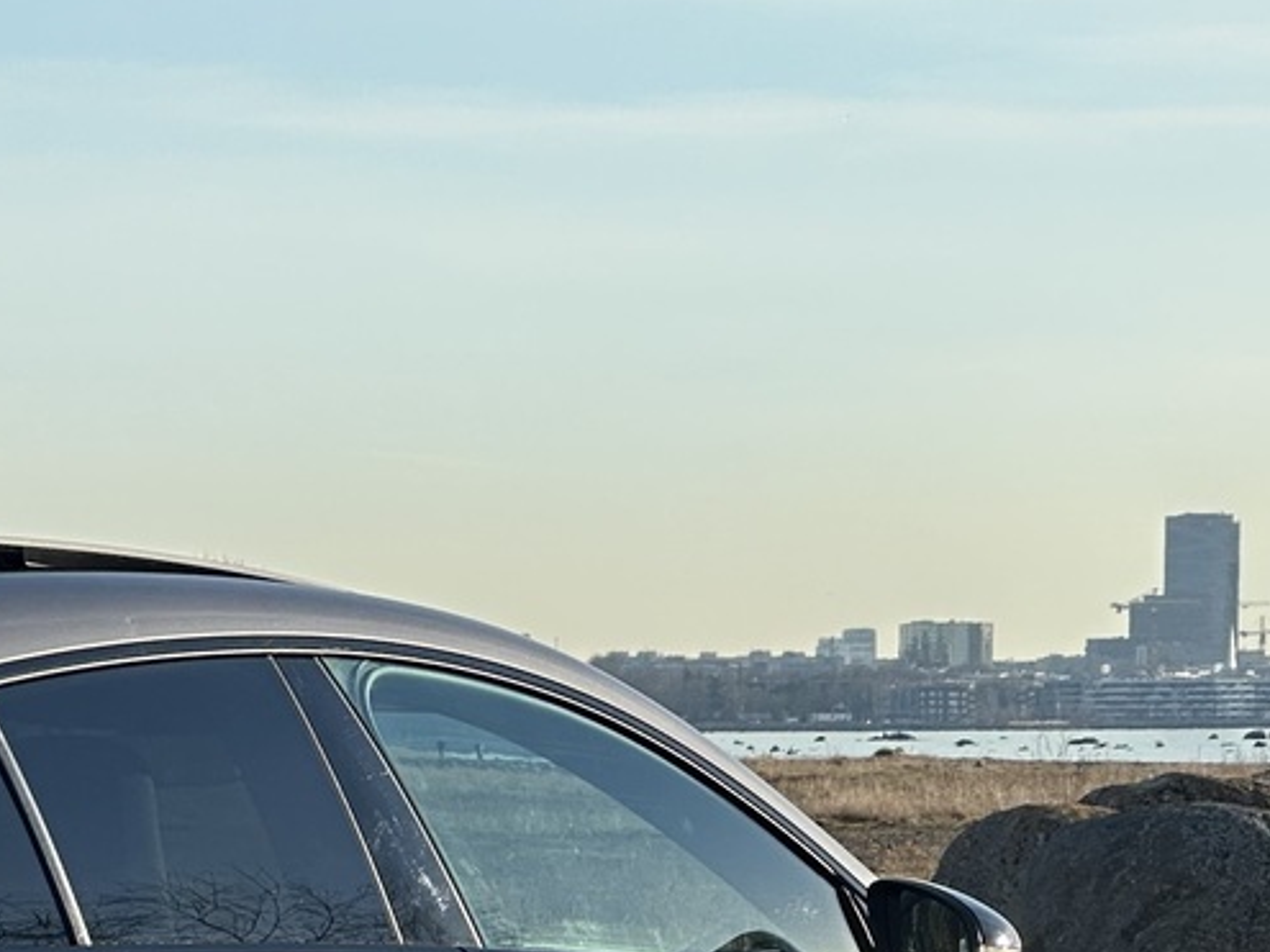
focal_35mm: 249
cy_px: 1396
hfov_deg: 7.9
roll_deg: -0.3
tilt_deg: -4.5
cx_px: -239
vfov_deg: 5.9
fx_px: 9133
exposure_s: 1/479
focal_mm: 9
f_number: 2.8
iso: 32
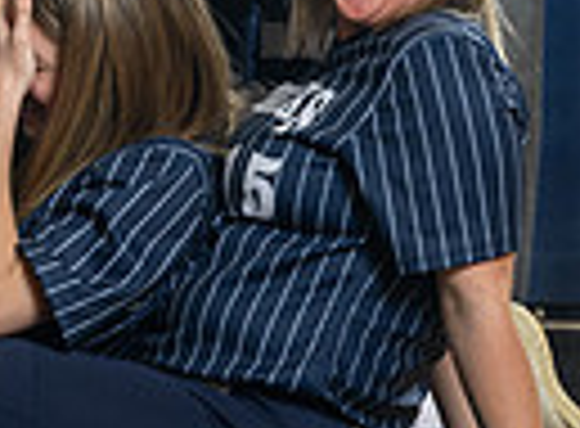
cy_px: -54
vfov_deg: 2.8
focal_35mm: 529
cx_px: -490
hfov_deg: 3.7
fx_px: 8806
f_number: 2.8
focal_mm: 86
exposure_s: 1/200
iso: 200
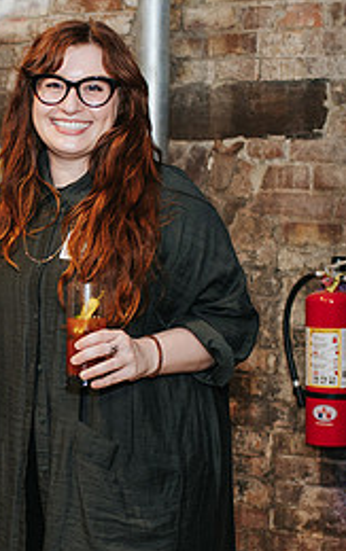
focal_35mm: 88
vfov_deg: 23.5
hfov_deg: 14.3
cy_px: 337
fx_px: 1325
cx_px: -100
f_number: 2.8
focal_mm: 35
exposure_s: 1/200
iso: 800
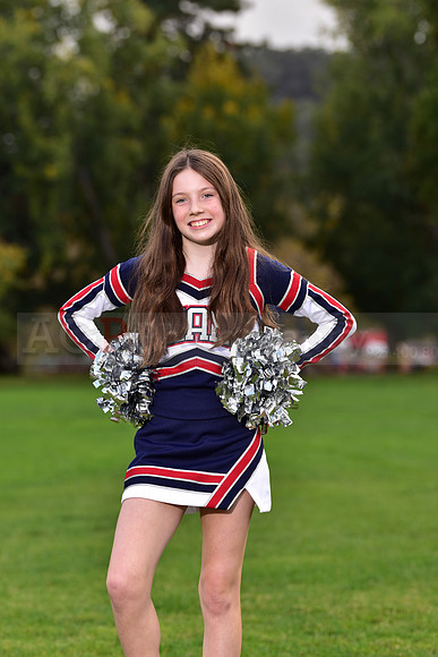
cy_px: 328
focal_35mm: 130
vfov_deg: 15.8
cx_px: 219
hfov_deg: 10.6
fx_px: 2371
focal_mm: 130
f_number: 4.5
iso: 160
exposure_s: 1/250
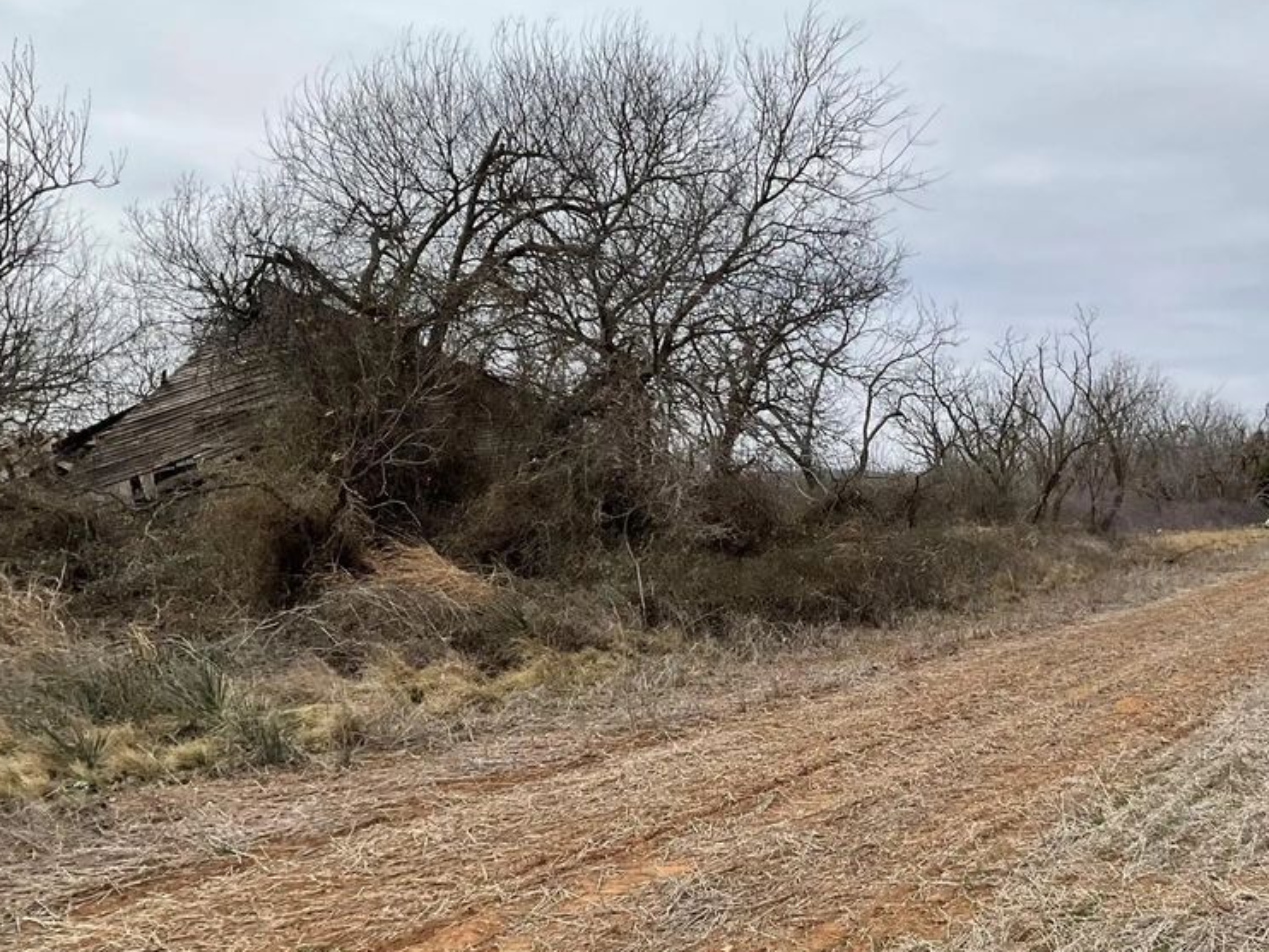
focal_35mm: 40
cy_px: 538
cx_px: 806
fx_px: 1467
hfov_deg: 46.3
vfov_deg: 35.9
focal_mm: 3
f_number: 1.8
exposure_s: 1/2227
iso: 25
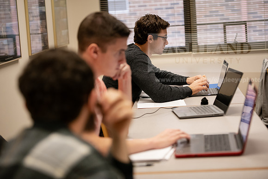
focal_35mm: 95
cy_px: 90
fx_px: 707
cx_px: 134
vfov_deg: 14.4
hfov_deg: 21.5
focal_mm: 95
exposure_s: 1/200
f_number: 3.2
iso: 1600
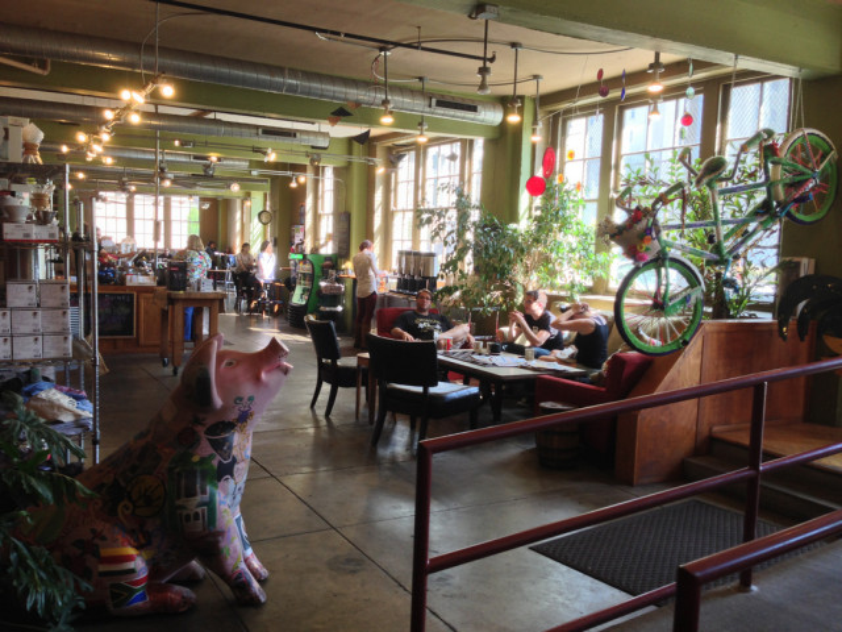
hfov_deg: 55.4
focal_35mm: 33
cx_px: 421
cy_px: 316
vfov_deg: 42.9
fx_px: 803
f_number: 2.4
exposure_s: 1/40
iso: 50
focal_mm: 4.13
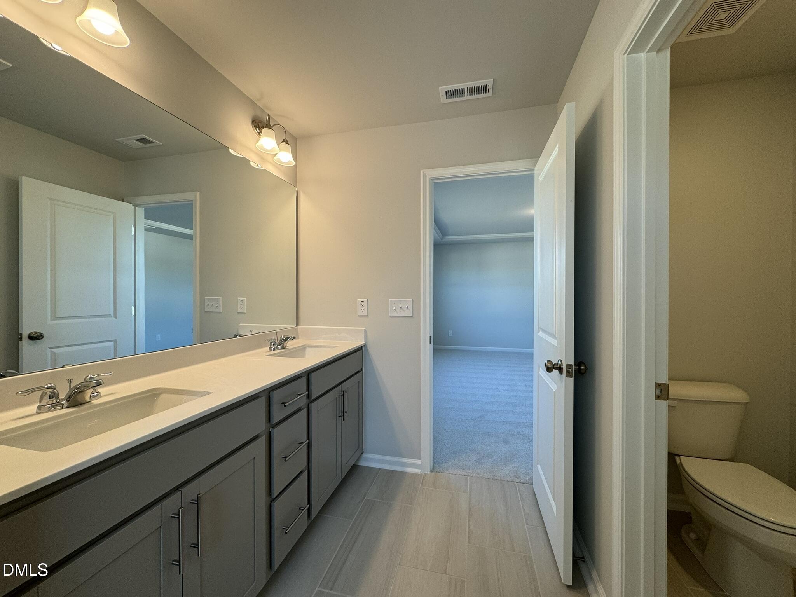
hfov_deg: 102.1
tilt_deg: -1.2
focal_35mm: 14
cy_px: 298
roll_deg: -0.4
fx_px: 322
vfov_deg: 85.7
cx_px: 398
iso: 80
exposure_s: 1/120
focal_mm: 2.22
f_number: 2.2
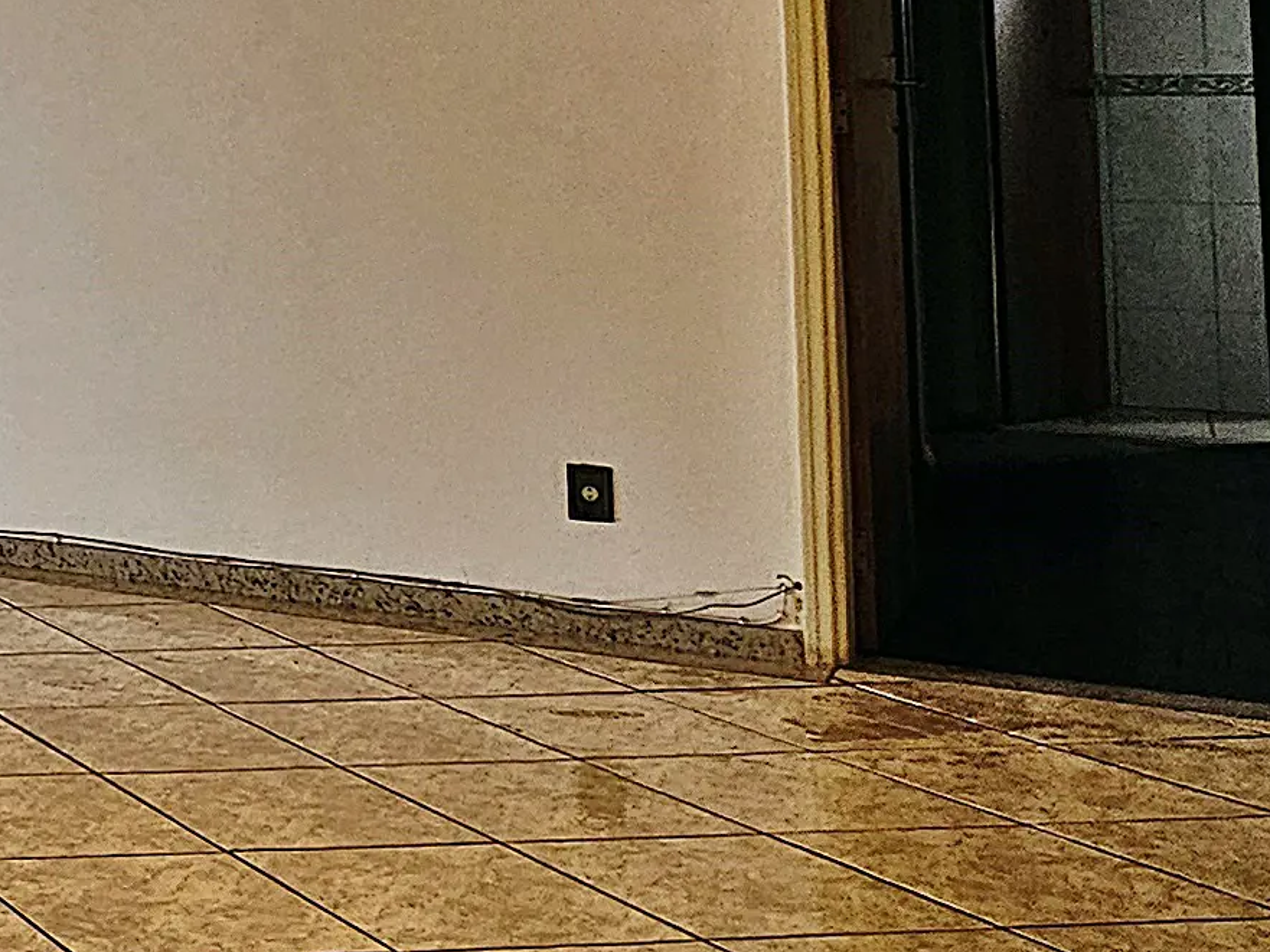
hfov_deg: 23.4
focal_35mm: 59
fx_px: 2165
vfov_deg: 23.7
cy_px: -7
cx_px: -809
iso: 64
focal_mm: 2.2
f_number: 2.2
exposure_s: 1/120
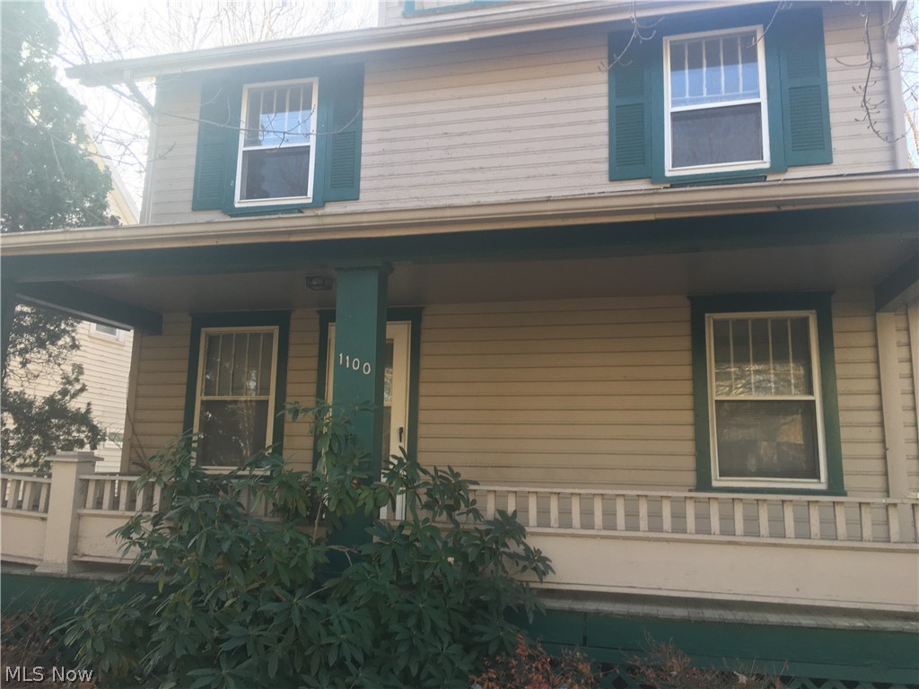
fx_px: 770
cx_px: 460
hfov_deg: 61.7
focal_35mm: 29
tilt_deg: +10.3
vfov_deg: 48.2
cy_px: 344
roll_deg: -1.7
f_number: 2.2
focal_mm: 4.15
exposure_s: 1/120
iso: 32
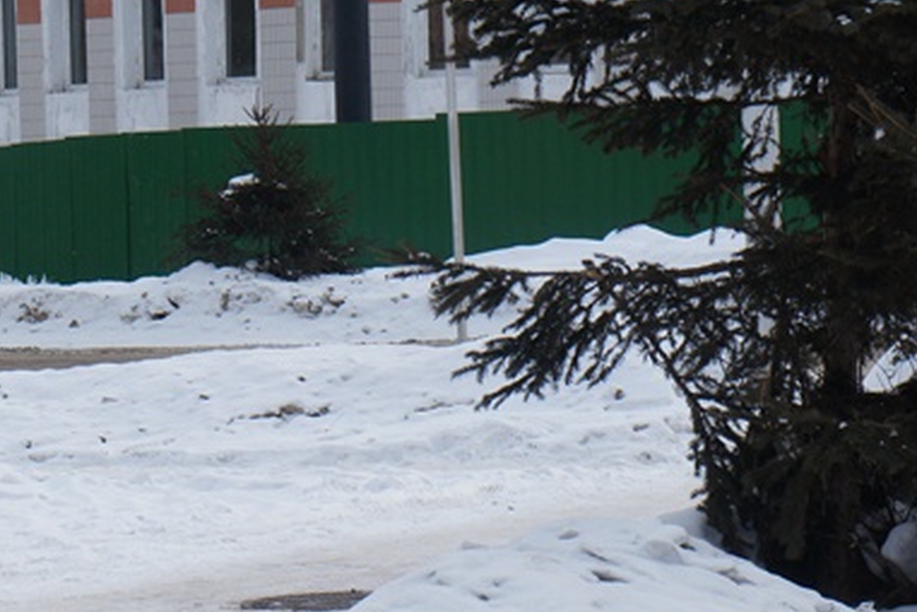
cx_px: -22
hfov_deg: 11.7
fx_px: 4408
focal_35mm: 173
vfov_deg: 7.9
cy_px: 311
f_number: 9
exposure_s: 1/320
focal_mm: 55
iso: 200
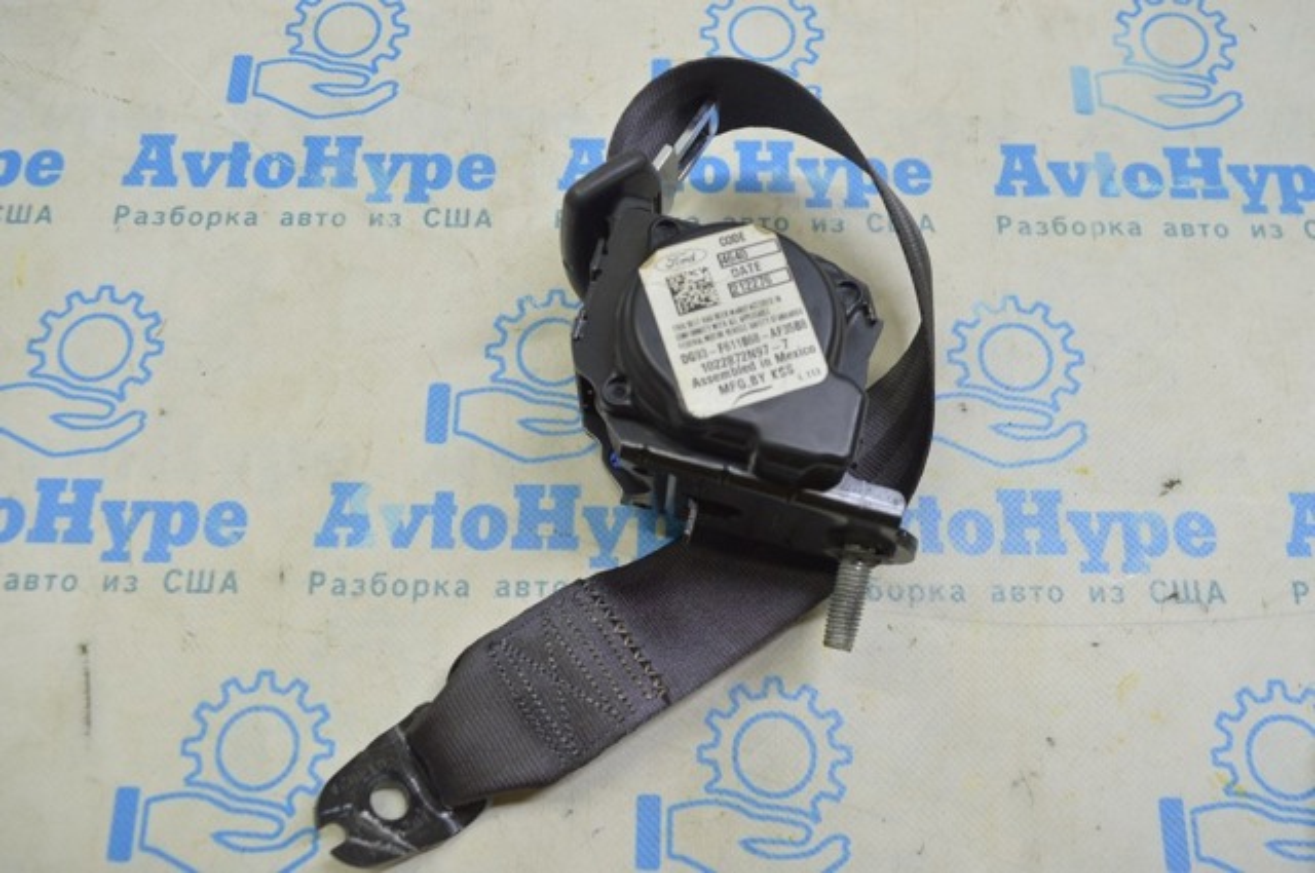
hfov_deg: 59.6
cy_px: 436
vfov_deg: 41.6
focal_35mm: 32
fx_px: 1149
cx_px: 658
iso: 400
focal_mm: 21
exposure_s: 1/25
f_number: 5.6
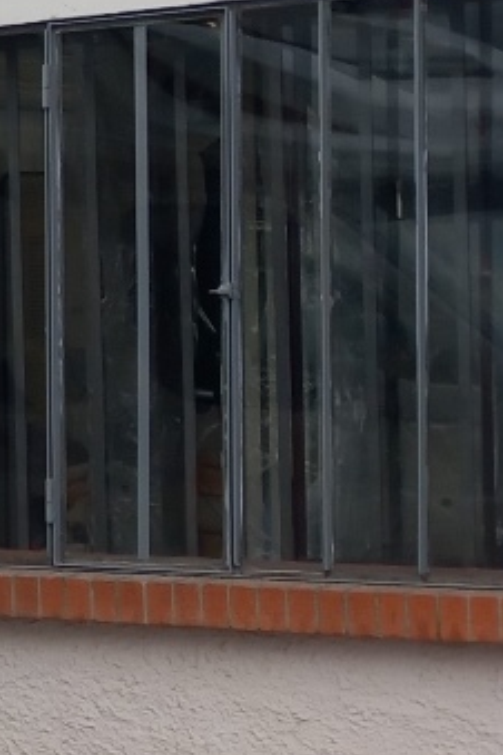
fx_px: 2829
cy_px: 405
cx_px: -1306
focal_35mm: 135
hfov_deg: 7.8
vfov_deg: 15.2
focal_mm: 4
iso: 20
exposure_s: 1/113
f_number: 1.8
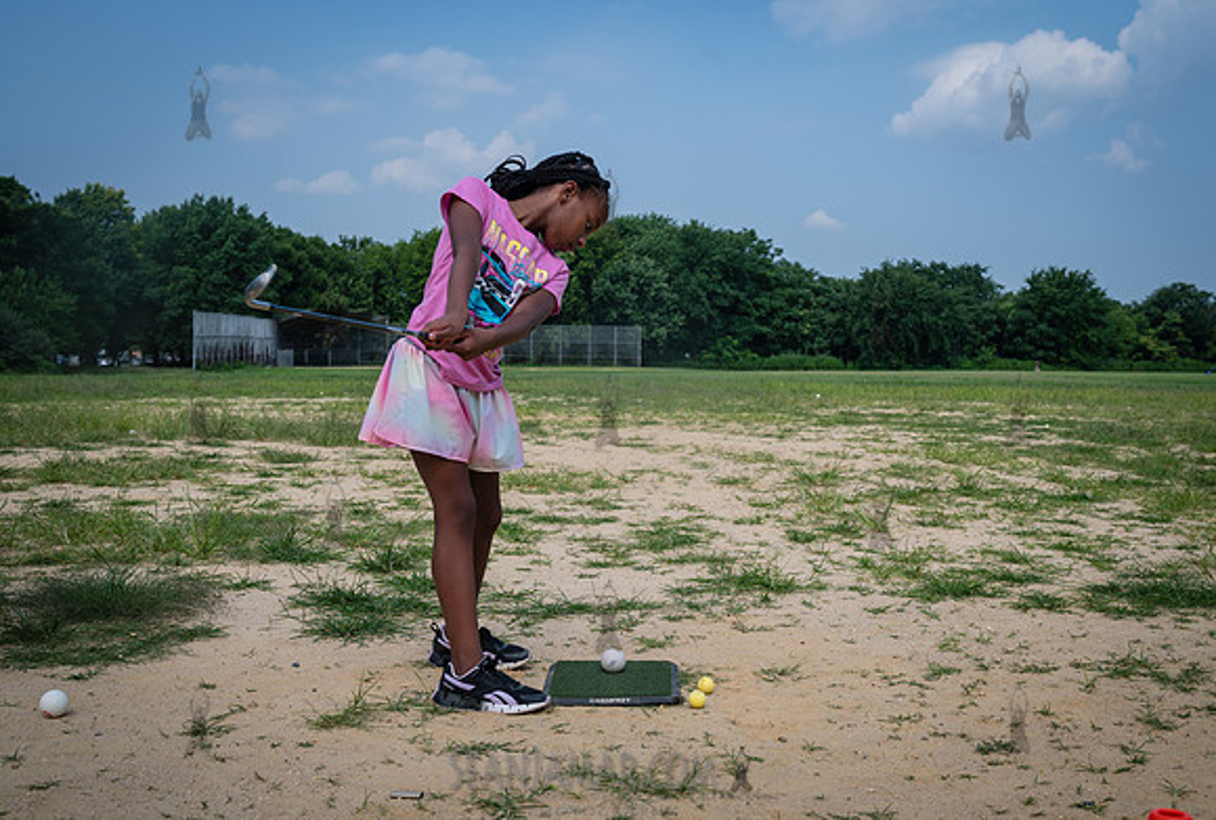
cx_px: 675
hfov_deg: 46.5
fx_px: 1414
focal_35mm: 42
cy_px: 426
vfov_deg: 32.3
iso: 160
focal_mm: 37
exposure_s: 1/1250
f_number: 5
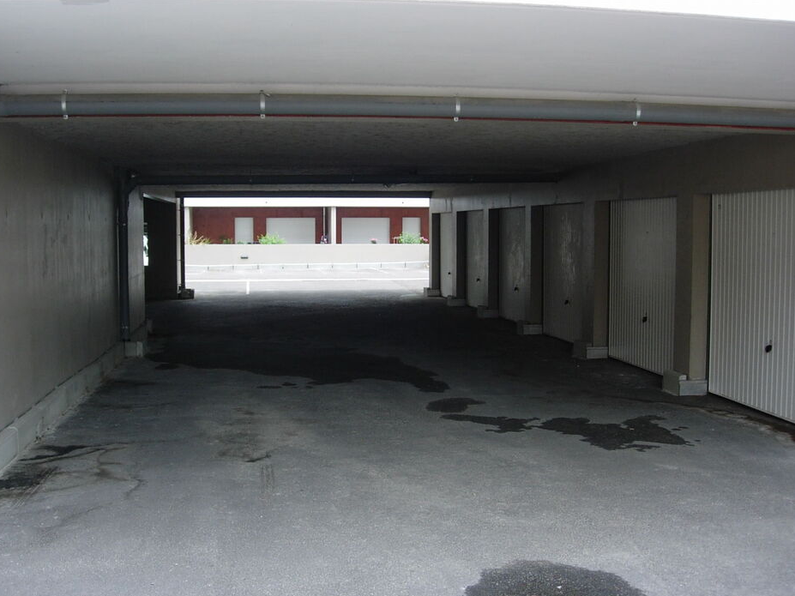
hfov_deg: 45.8
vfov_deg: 35.1
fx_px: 941
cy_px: 313
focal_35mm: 41
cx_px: 378
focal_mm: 7.8
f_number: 2.8
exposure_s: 1/279
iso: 64
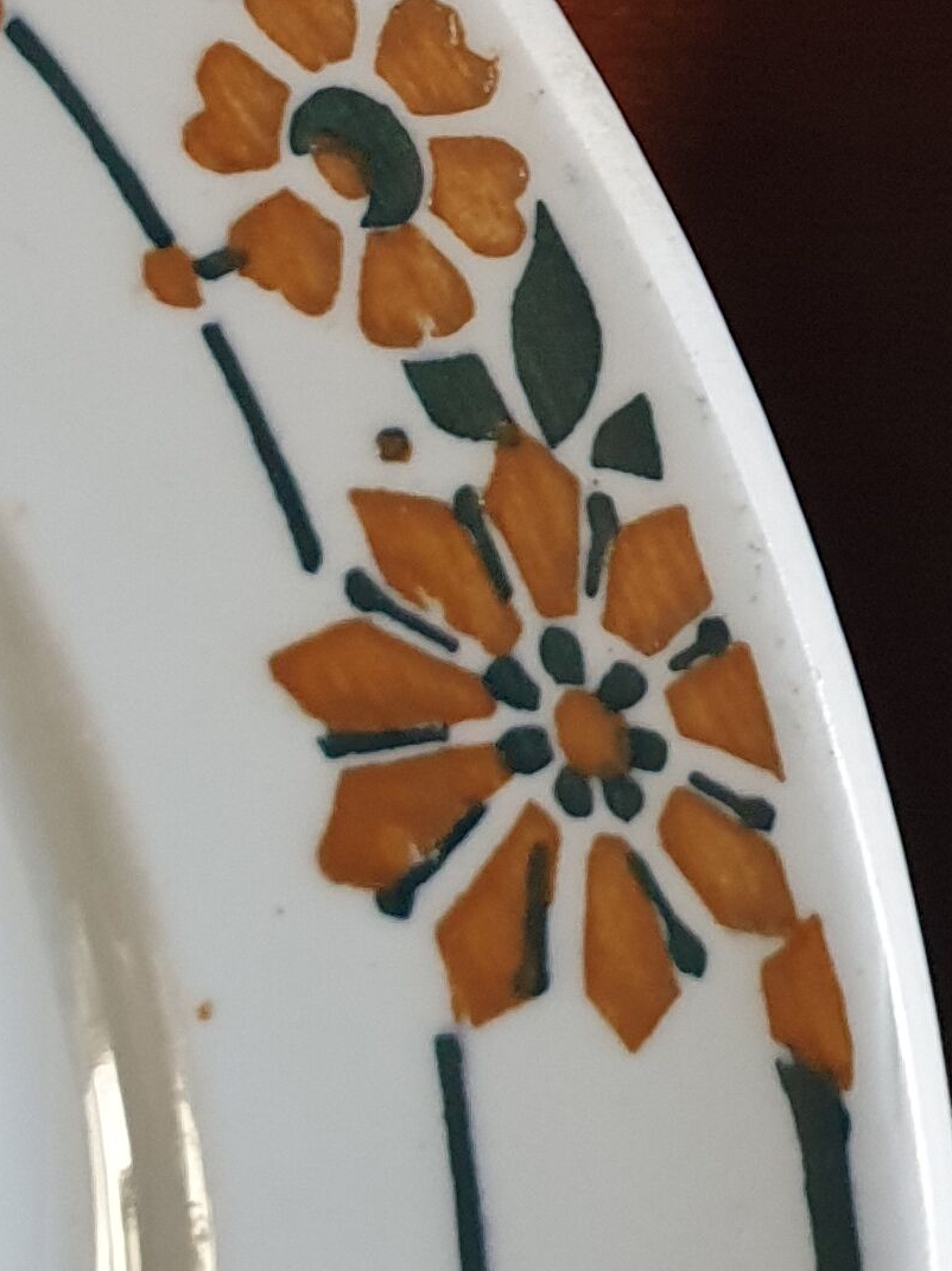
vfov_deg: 18.7
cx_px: 1020
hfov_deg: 14.8
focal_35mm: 98
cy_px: -353
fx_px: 3595
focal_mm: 4.3
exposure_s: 1/31
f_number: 2.4
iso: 250
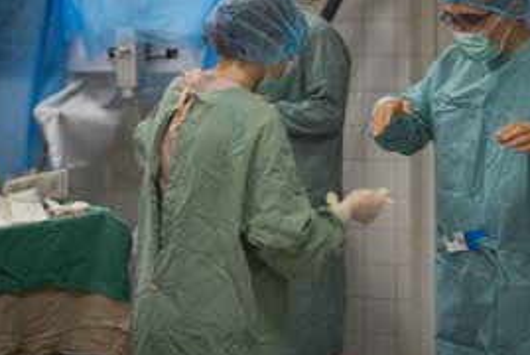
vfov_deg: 14.0
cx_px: 374
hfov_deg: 20.7
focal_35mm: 98
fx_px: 1444
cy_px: 135
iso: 400
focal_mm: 66
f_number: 2.8
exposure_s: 1/100
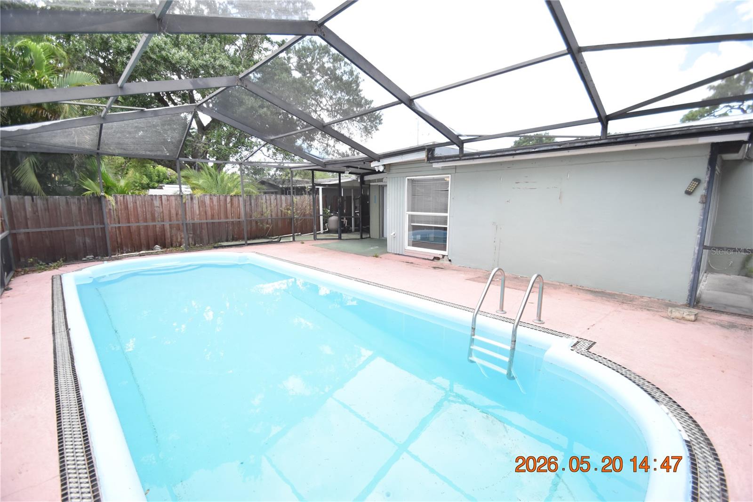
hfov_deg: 100.4
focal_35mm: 15
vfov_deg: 77.3
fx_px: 314
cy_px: 251
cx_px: 376
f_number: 3.5
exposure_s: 1/1000
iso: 800
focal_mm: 10
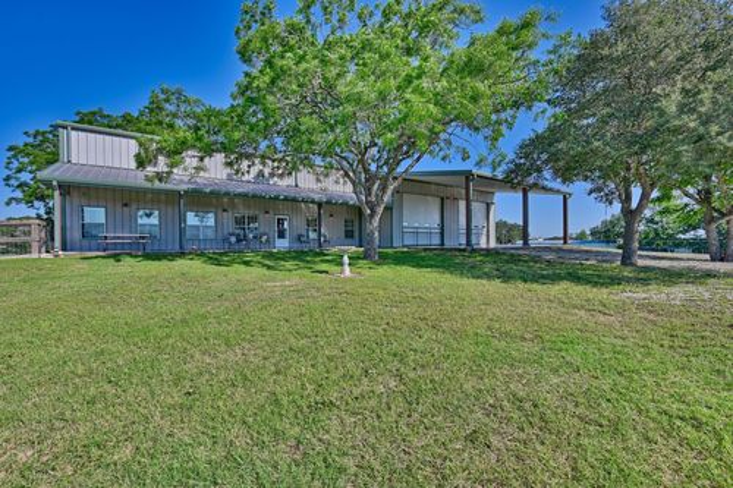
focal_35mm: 16
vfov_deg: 75.5
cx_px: 366
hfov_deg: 98.6
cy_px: 244
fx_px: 315
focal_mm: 15.5
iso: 100
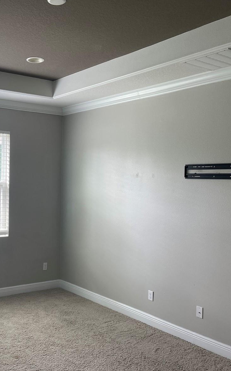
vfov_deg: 54.0
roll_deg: -1.4
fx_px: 363
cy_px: 186
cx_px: 31
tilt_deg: -3.0
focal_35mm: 36
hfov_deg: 33.7
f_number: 1.6
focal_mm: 5.1
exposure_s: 1/120
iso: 64
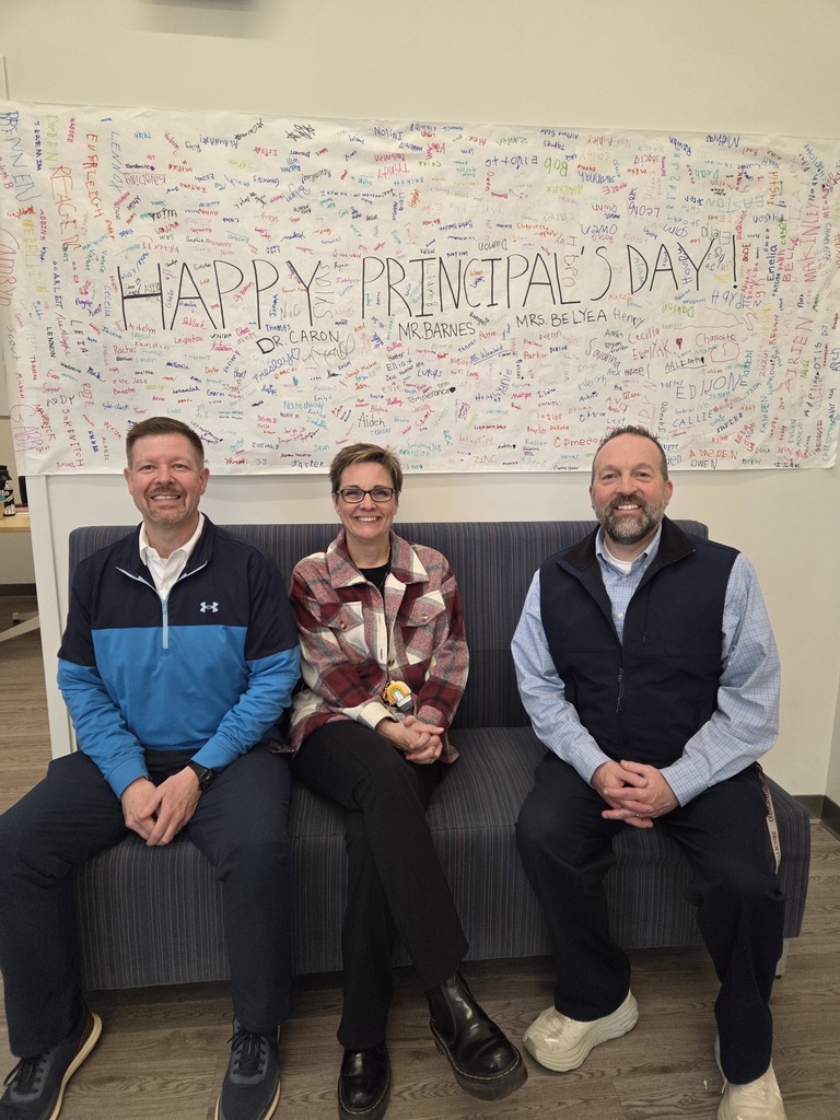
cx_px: 420
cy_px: 560
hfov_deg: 58.9
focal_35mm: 23
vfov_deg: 73.9
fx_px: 744
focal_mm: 5.4
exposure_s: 1/120
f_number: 1.8
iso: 320
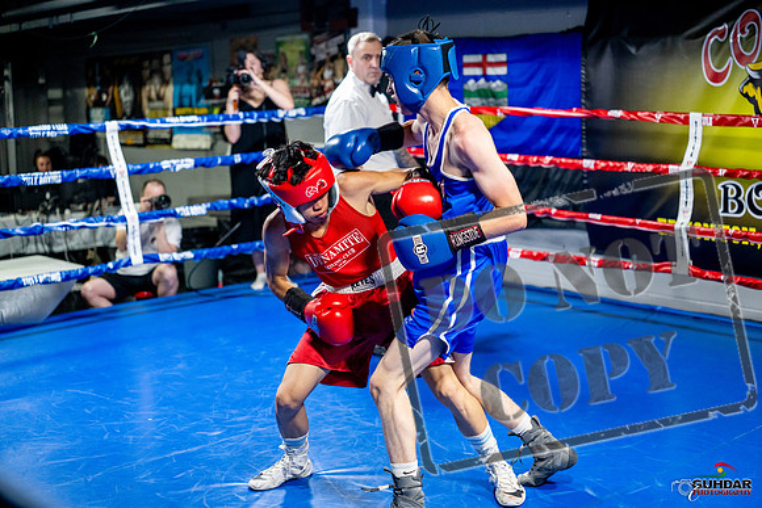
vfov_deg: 27.0
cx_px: 381
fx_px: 1059
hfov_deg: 39.6
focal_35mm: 50
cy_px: 254
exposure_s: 1/800
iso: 4000
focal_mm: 50
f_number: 2
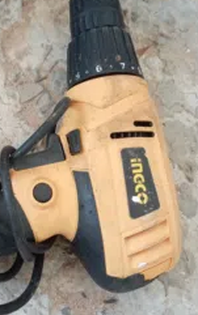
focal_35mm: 44
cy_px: 159
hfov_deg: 27.9
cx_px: 9
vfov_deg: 45.2
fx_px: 379
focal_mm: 4.15
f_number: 1.8
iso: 250
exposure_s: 1/25
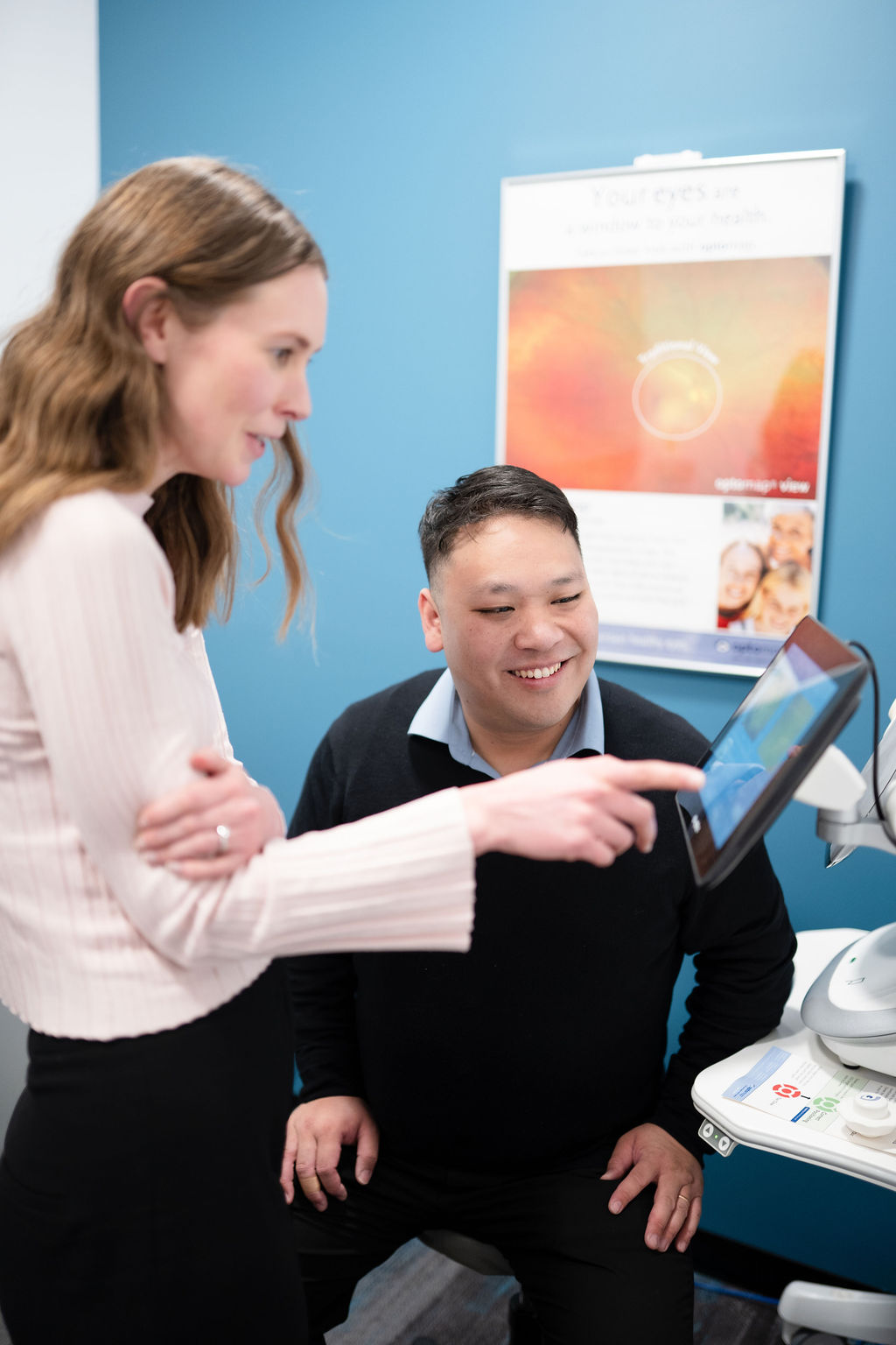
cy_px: 672
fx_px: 1307
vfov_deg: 54.4
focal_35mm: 35
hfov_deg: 37.9
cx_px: 448
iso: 800
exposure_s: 1/200
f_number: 1.4
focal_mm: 35
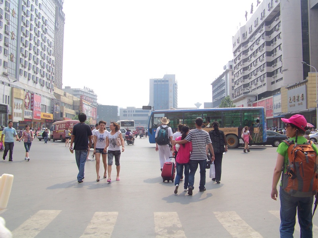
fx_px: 331
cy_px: 119
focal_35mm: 36
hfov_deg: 51.4
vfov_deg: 39.7
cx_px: 159
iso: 100
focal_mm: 5.85
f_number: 5.6
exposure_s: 1/200
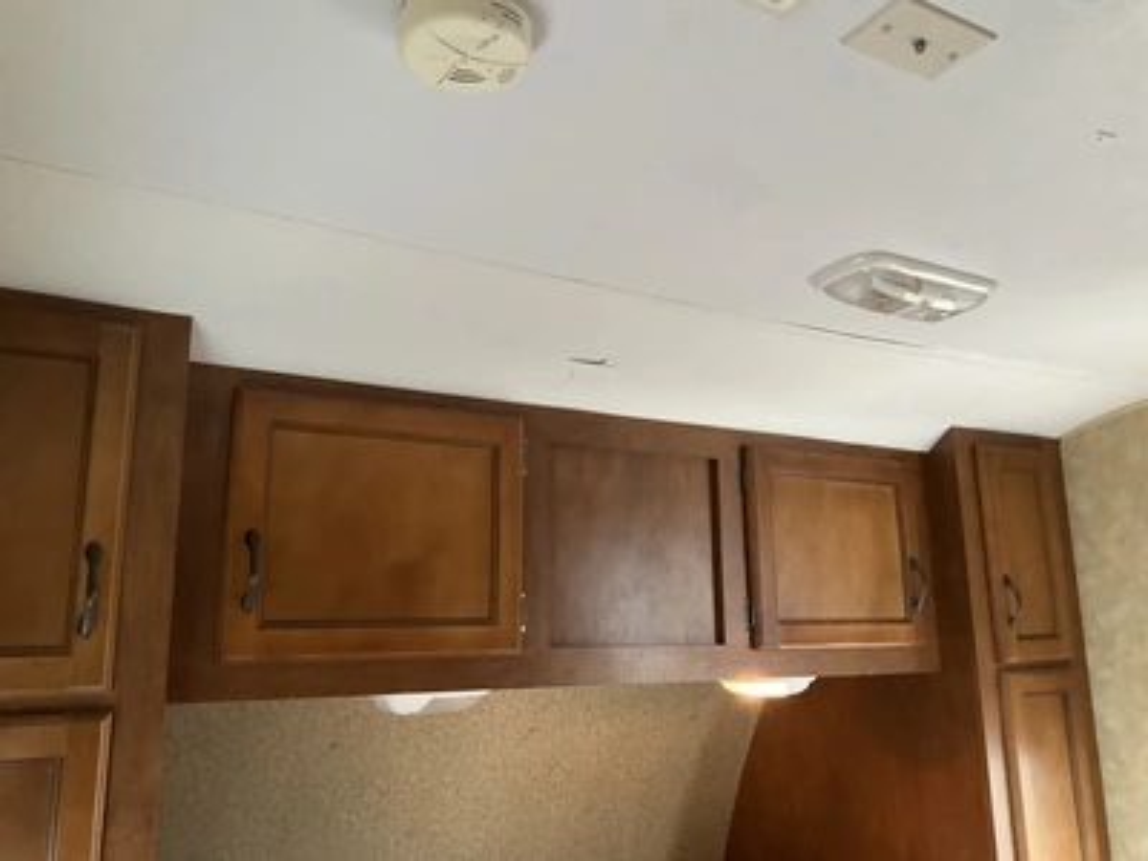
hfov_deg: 61.7
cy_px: 430
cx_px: 574
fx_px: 962
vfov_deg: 48.2
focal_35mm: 29
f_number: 1.8
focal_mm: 3
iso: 250
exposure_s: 1/60
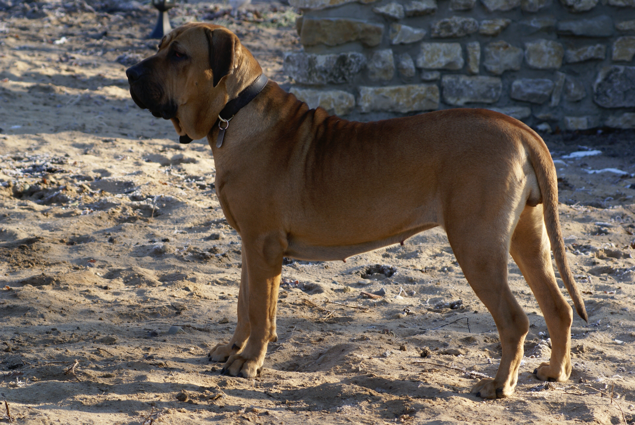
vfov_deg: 6.6
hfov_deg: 9.8
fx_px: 3709
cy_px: 212
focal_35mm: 210
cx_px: 318
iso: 160
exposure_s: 1/125
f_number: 7.1
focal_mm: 140
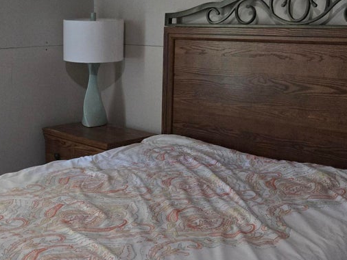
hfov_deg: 30.3
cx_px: 63
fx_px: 622
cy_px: 139
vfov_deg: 23.7
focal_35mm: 62
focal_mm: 5.4
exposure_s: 1/120
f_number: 1.8
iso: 640
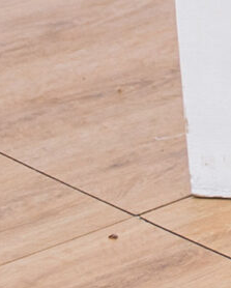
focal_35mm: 297
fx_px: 2534
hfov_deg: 4.6
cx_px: 1082
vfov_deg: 6.2
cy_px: -371
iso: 320
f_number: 3.5
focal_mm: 27
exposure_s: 1/400
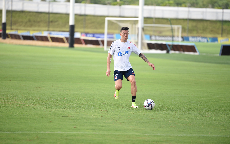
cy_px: 71
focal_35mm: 204
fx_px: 1279
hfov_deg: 10.3
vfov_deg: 6.4
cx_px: 115
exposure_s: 1/1000
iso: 125
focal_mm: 200
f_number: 2.8
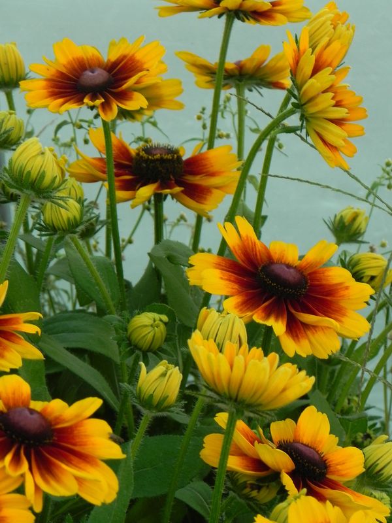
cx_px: 196
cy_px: 262
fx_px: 2446
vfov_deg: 12.2
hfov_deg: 9.2
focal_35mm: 162
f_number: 5
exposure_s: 1/30
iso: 160
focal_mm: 28.8
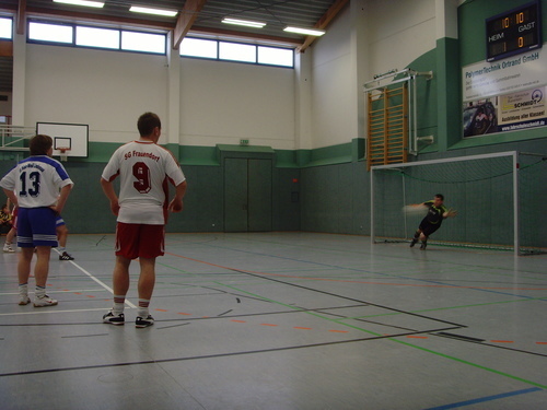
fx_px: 616
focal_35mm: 39
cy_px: 205
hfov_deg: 47.9
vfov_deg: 36.8
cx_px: 274
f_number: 3.5
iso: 160
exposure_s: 1/45
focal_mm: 6.6
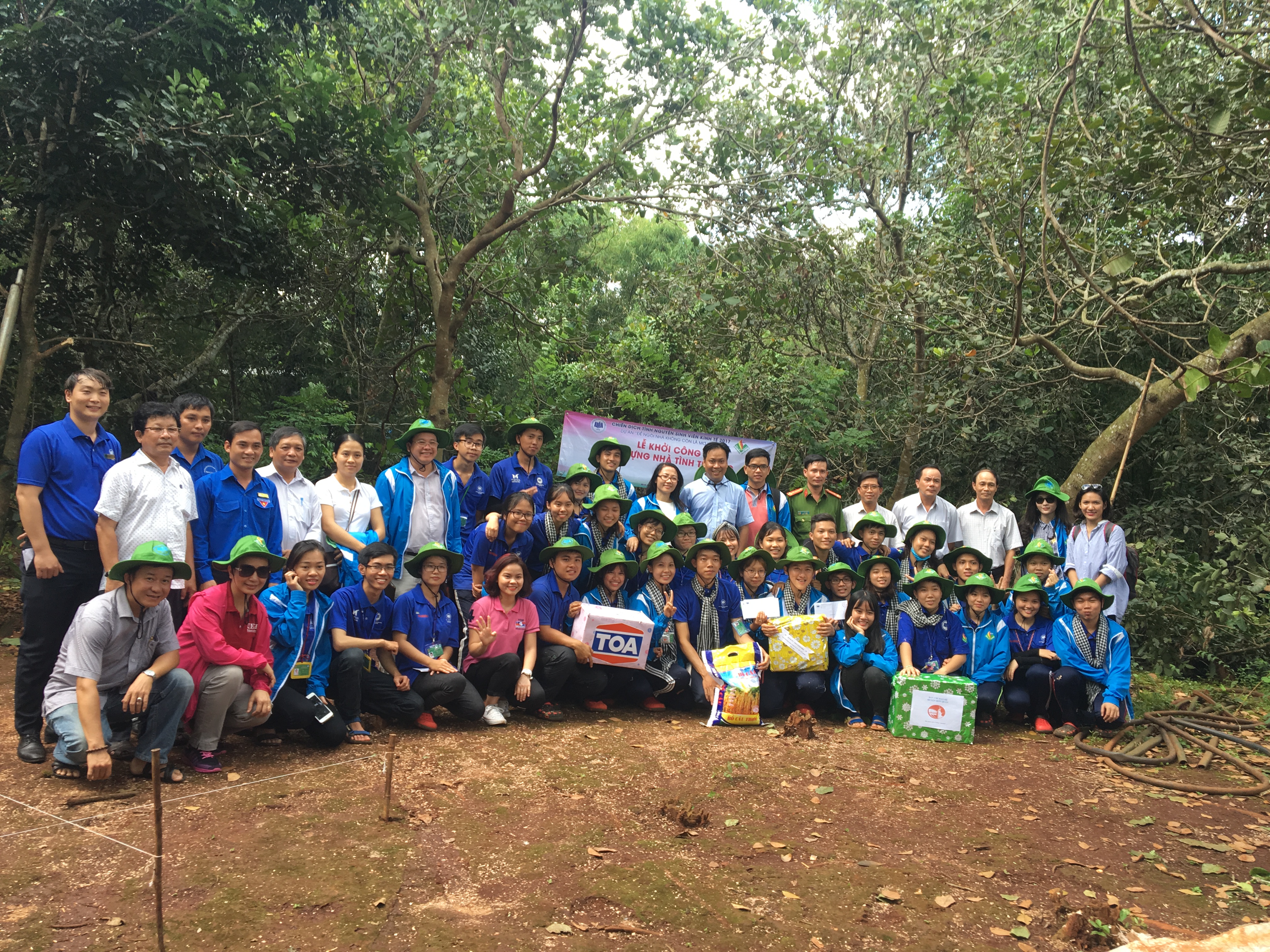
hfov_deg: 61.7
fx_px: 1064
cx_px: 635
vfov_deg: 48.2
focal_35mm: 29
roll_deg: -2.9
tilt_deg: +2.8
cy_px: 476
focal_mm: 4.15
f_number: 2.2
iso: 25
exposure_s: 1/100
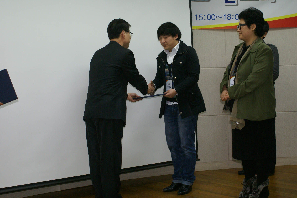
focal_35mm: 52
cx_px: 148
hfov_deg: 37.9
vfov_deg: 25.8
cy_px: 99
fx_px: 433
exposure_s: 1/80
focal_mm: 35
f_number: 5.6
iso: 400
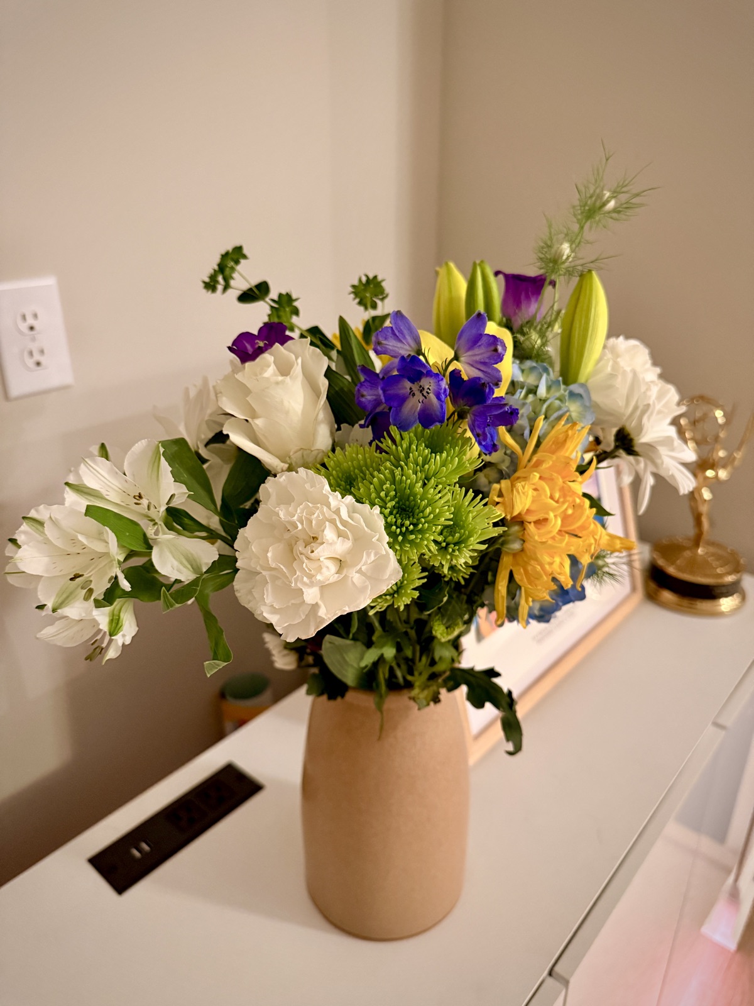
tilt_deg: -23.8
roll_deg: -0.6
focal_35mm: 24
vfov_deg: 71.6
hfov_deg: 56.8
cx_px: 377
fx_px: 697
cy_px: 503
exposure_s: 1/40
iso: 800
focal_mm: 6.76
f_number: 1.78
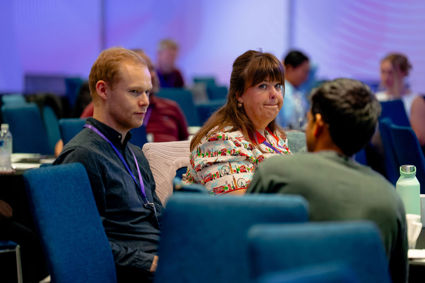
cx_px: 212
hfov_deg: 12.5
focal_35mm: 164
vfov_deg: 8.4
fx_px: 1936
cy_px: 142
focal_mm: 164
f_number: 2.8
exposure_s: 1/250
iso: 2500
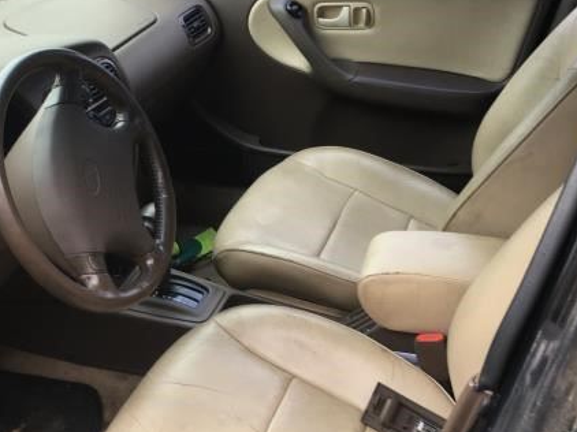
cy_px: 269
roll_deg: +5.7
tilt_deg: -29.7
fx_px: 916
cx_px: 130
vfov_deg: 26.5
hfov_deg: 34.1
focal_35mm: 55
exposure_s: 1/60
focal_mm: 4.15
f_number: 2.2
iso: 25
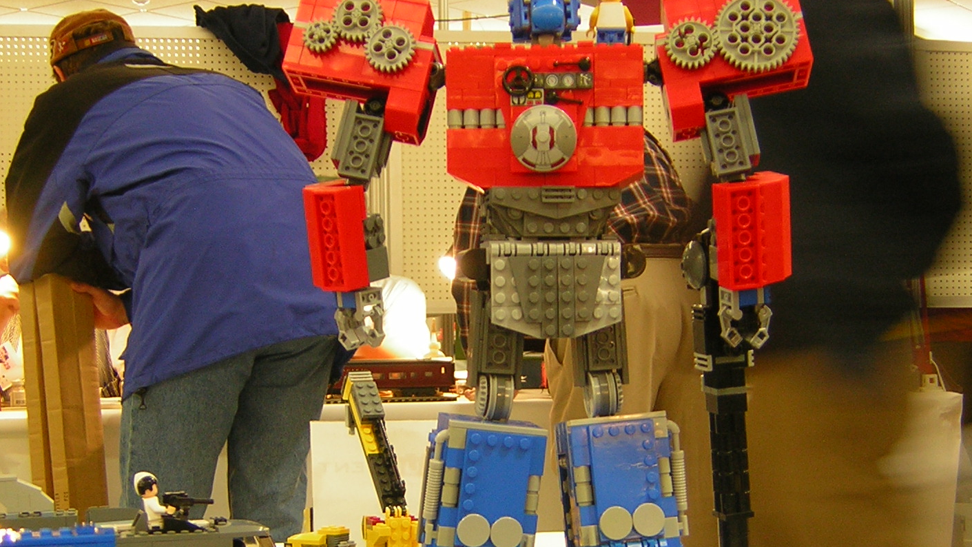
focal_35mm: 63
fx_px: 1624
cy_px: 328
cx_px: 524
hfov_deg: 33.3
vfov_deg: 19.1
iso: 60
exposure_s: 1/5.3
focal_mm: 6.6
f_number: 3.1
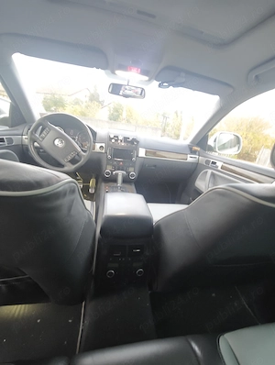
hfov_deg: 85.9
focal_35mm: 14
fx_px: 148
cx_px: 138
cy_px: 182
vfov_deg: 102.0
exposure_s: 1/16.7
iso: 1250
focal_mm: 2.16
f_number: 2.2
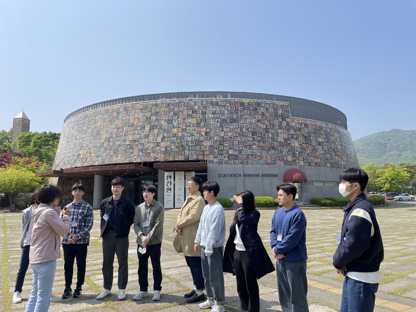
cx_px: 208
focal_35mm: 26
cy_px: 156
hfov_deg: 67.3
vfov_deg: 53.1
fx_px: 312
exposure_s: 1/3333
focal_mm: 4.2
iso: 32
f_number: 1.6
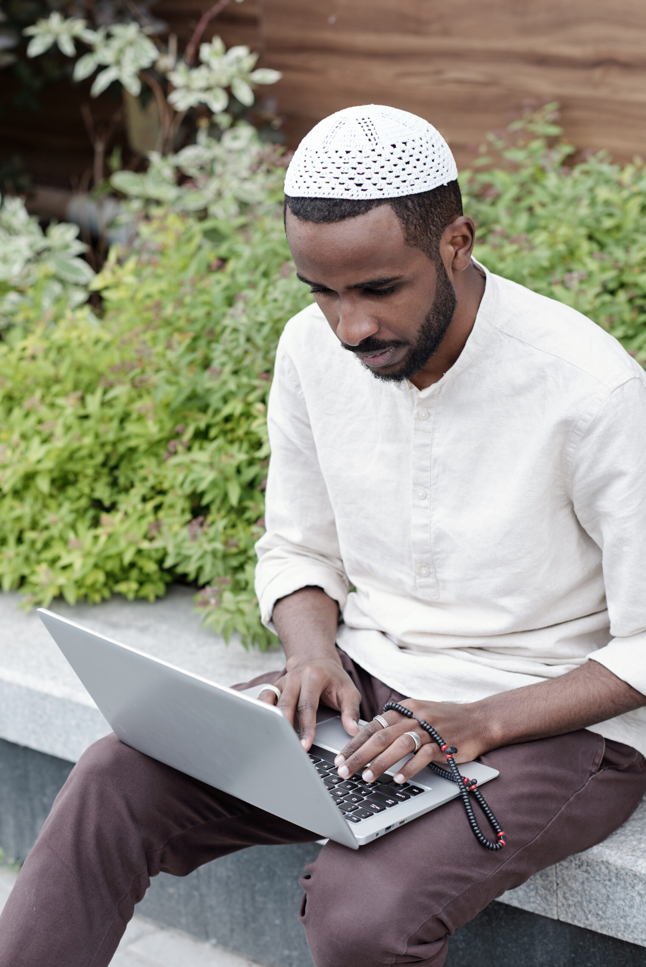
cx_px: 323
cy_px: 484
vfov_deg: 23.9
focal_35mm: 85
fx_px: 2286
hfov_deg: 16.1
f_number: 4
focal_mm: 85
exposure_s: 1/400
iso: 200
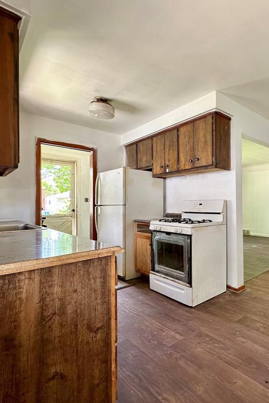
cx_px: 189
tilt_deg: +0.2
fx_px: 224
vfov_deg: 84.0
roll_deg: +0.0
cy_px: 202
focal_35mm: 20
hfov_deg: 59.7
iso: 100
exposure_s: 1/99
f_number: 2.2
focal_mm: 2.22
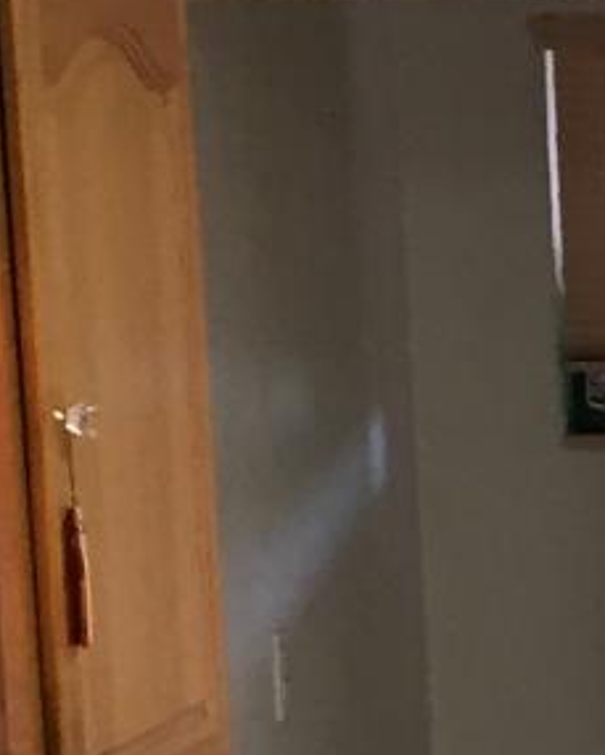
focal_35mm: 198
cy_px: 1101
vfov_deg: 9.5
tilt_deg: -11.6
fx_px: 4429
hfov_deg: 7.3
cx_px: 1450
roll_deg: +0.3
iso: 100
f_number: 2.2
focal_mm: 4.15
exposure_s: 1/30
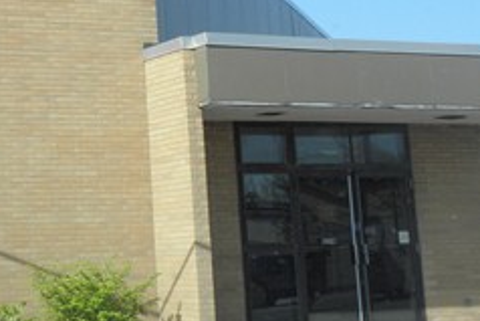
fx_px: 1294
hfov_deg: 19.9
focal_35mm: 97
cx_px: -79
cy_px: 0
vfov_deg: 13.9
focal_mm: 6.64
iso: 64
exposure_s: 1/160
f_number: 5.6
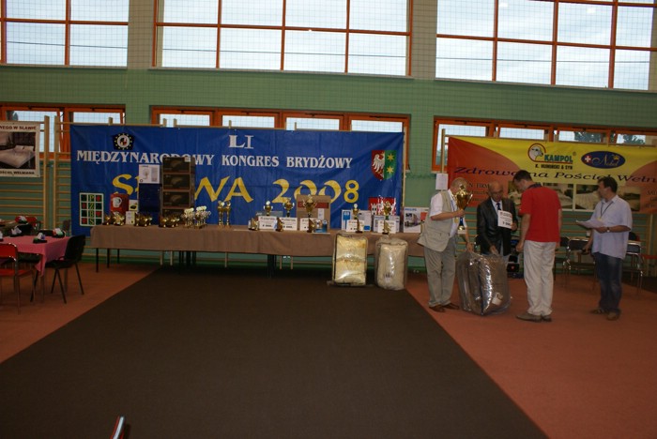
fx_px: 493
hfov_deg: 67.3
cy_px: 220
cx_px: 328
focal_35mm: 27
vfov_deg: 48.0
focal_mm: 18
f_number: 5.6
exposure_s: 1/125
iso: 400
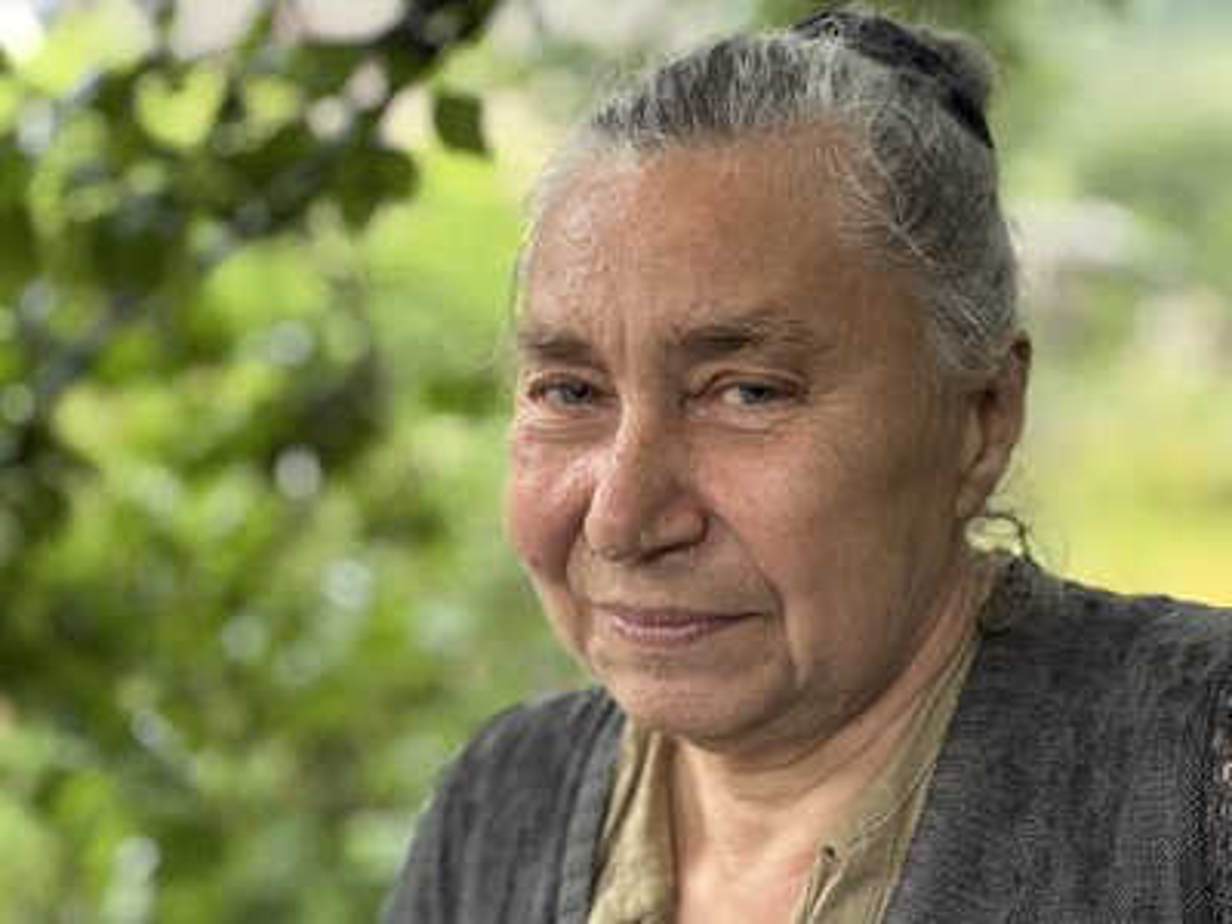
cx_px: 616
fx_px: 2740
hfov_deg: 25.3
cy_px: 462
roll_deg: +0.5
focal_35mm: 77
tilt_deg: -7.8
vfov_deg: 19.1
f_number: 2.8
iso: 250
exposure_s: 1/60
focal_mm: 9
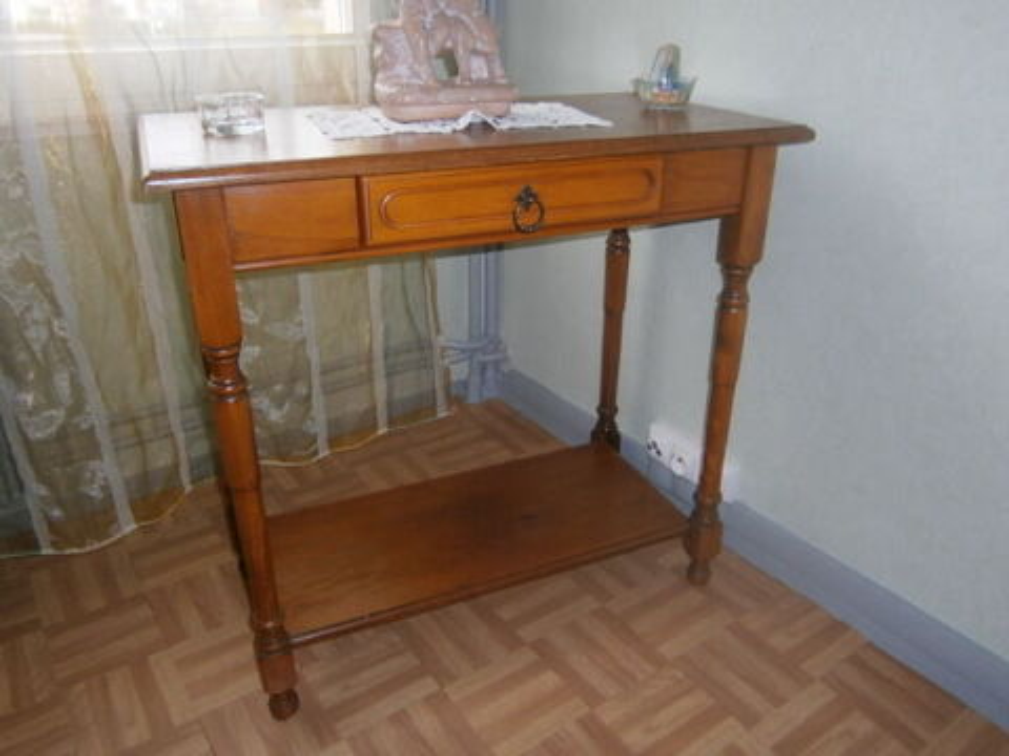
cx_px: 504
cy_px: 378
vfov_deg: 53.1
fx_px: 758
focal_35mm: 26
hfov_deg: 67.3
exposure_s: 1/30
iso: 125
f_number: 2.8
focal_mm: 4.7
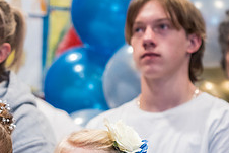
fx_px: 1636
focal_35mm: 257
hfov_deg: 8.0
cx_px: 52
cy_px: 159
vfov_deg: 5.3
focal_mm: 100
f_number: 3.2
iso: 1600
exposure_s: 1/80
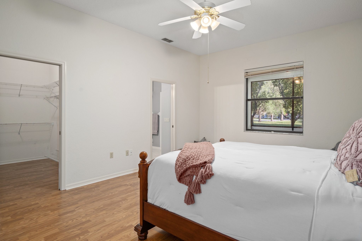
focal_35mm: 19
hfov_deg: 86.9
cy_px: 120
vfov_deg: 64.5
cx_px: 181
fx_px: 191
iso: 320
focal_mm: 19
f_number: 8
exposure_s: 1/3
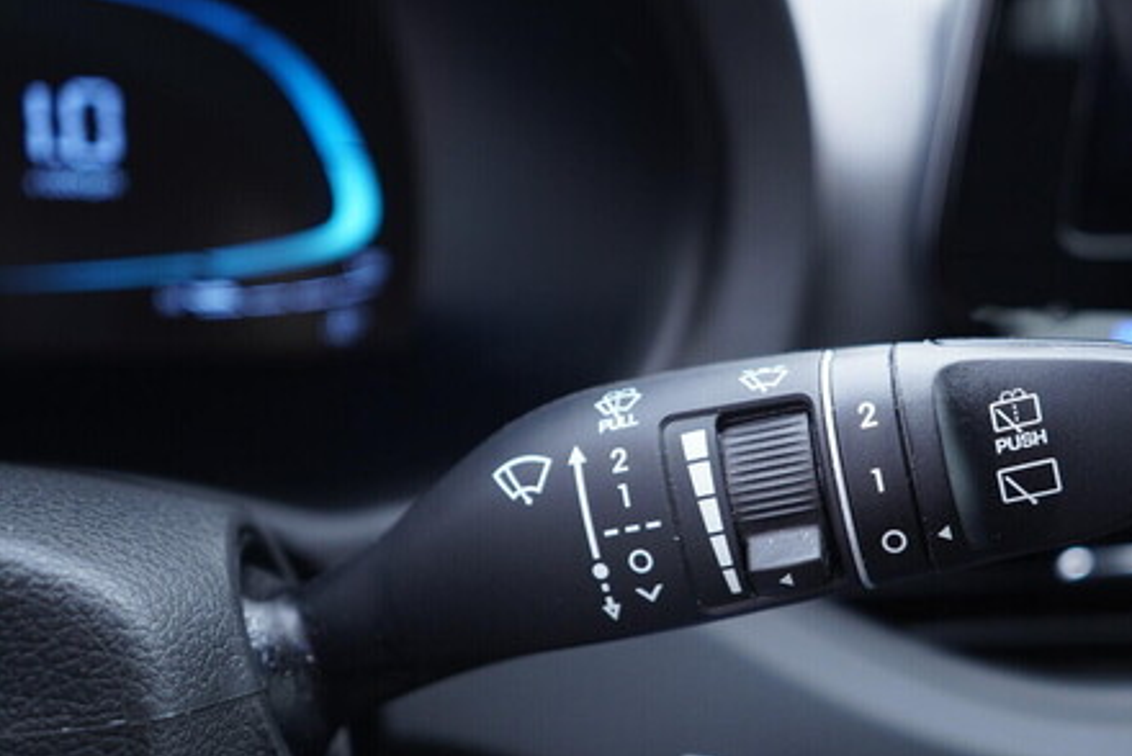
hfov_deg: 43.3
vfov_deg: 29.8
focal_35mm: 45
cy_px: 449
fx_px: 1416
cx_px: 705
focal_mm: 24
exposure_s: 1/40
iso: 400
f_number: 2.8
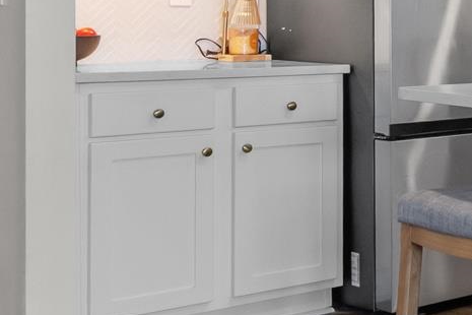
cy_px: -20
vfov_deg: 15.5
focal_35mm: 86
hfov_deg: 17.9
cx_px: 895
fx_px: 1127
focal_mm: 16
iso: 1000
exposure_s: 1/15
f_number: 8
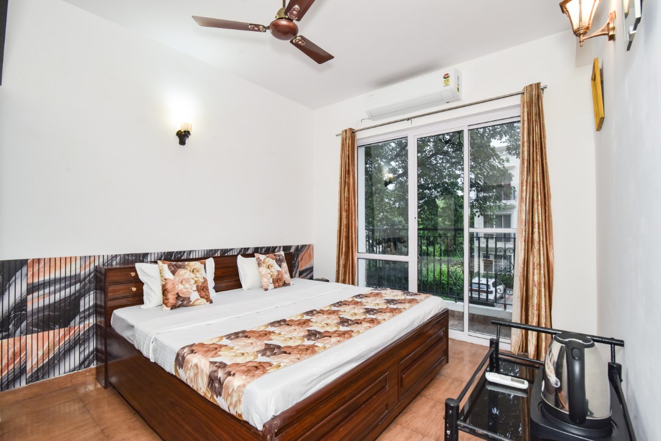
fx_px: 294
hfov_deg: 96.7
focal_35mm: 16
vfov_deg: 73.8
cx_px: 330
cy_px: 220
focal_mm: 16
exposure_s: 1/100
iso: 1000
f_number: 8
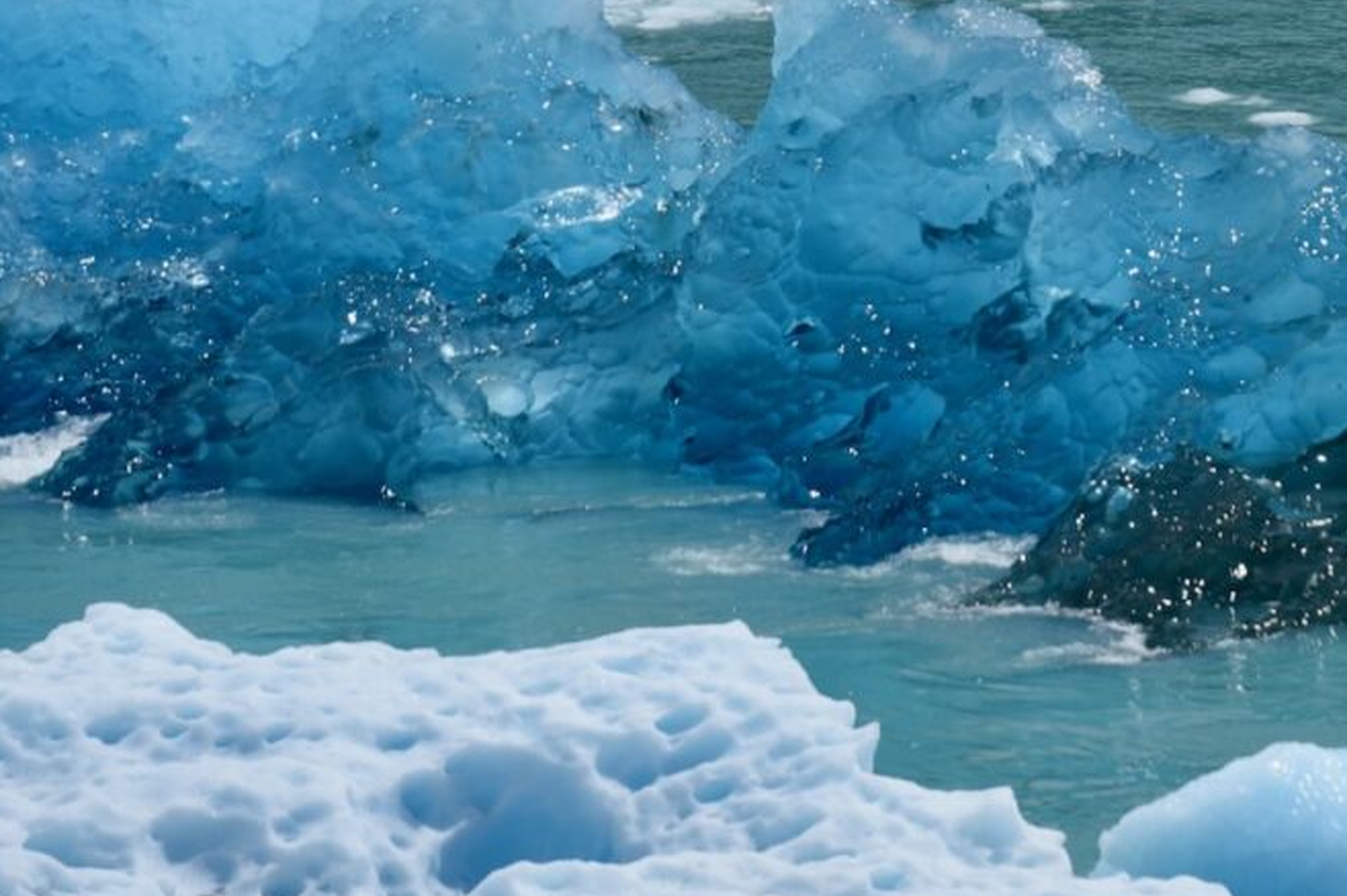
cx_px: 1011
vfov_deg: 2.2
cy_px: 294
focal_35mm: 623
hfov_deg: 3.3
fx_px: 23298
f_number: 13
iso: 160
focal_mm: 400
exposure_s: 1/1000
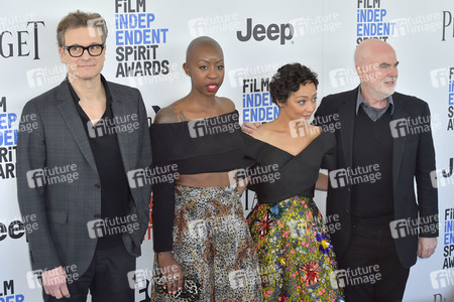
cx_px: 227
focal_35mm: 70
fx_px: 883
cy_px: 151
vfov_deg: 19.5
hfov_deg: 28.8
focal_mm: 70
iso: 500
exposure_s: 1/320
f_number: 6.3
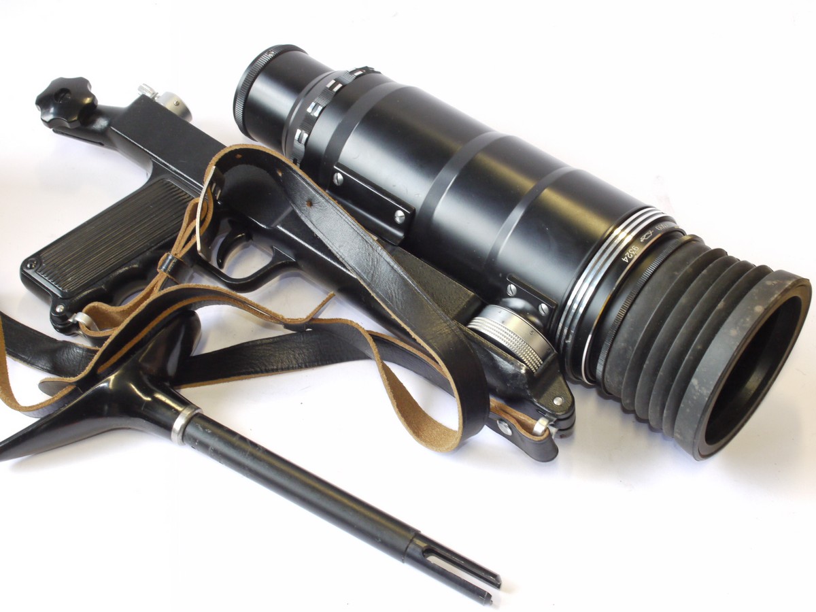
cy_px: 306
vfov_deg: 24.4
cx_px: 408
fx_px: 1414
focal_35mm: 60
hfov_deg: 32.2
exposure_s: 1/30
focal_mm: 30
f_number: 10
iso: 800
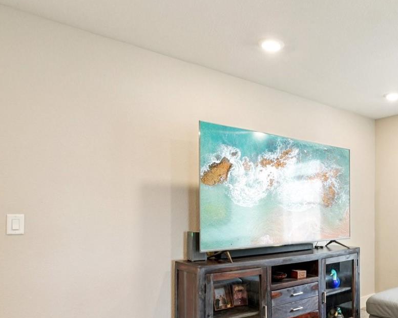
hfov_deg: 55.1
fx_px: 341
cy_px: 211
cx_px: 332
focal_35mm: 29
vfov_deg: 49.1
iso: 800
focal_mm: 10
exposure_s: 1/13
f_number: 8
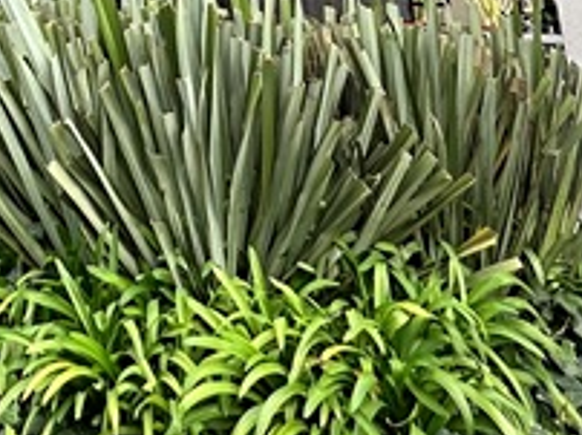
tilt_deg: +24.9
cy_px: -614
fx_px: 1192
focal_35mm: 71
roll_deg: -2.3
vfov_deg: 14.1
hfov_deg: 25.7
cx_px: -29
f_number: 2.2
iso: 40
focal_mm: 2.22
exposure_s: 1/224
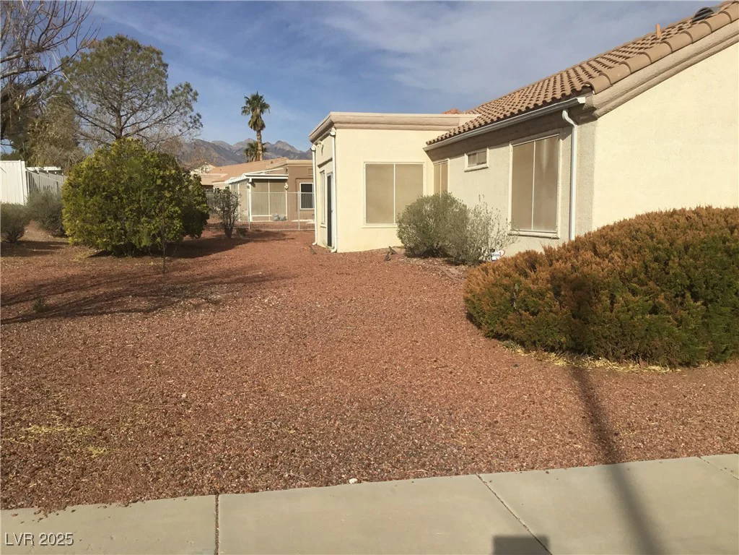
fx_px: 662
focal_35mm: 31
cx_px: 370
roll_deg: +0.4
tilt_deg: -5.7
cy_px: 278
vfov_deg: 45.4
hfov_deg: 58.4
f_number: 2.4
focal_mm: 3.3
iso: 25
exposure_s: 1/2809
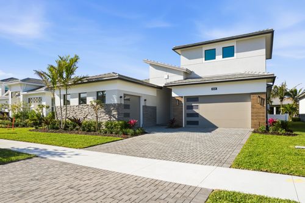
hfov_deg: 78.6
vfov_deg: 57.2
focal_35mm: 22
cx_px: 152
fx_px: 186
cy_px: 102
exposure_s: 1/2500
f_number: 2.8
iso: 140
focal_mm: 8.4
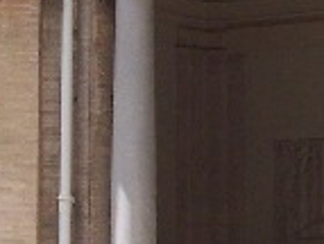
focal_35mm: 212
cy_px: 75
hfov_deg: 9.3
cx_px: 222
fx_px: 1989
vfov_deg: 7.0
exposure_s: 1/350
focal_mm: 8
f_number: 4.8
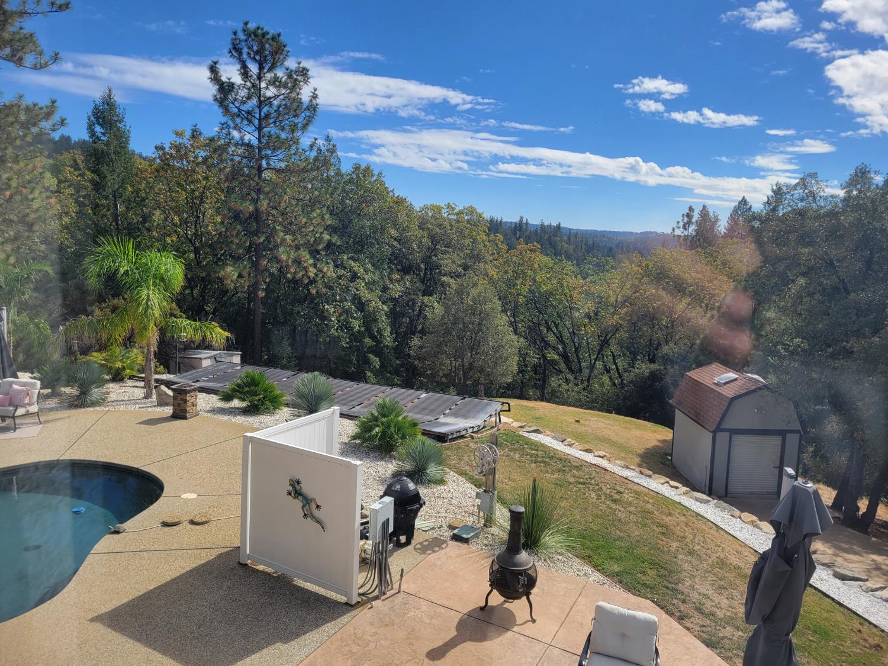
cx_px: 444
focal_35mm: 26
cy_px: 333
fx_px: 667
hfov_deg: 67.3
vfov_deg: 53.1
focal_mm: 5.4
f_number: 1.8
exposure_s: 1/2122
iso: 40
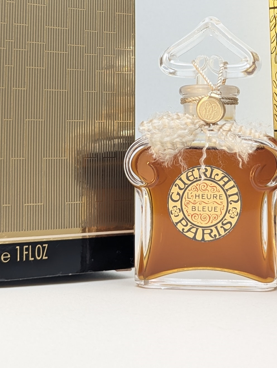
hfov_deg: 19.8
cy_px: 33
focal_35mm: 74
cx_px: 196
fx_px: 788
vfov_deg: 25.4
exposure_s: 1/156
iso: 65
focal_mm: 6.81
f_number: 1.85
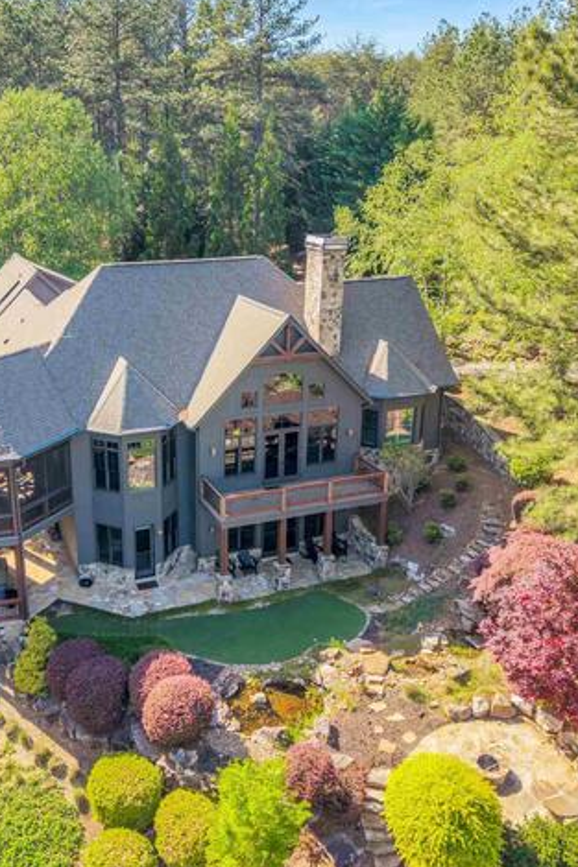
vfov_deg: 55.8
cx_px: 211
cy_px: 428
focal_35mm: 34
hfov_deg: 38.6
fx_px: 819
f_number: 1.8
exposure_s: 1/2000
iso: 290
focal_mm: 8.67
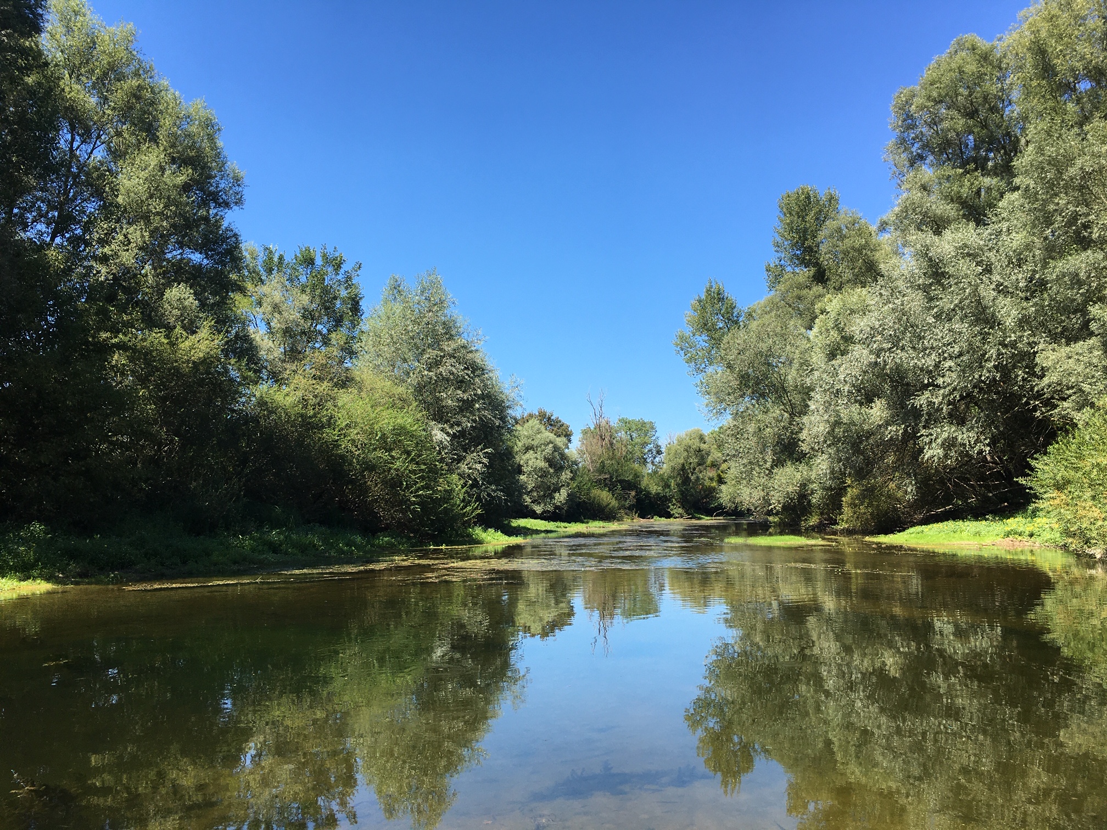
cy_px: 415
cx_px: 554
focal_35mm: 29
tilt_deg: +6.9
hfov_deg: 61.7
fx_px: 927
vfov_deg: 48.2
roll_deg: -0.7
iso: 25
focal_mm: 4.15
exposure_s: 1/801
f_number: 2.2
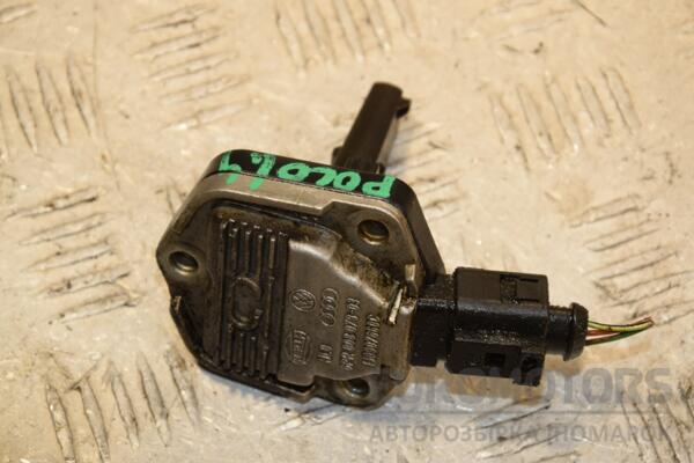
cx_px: 347
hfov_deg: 14.9
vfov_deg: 9.9
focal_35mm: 138
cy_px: 232
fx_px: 2660
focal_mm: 92
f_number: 9
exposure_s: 1/200
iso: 800
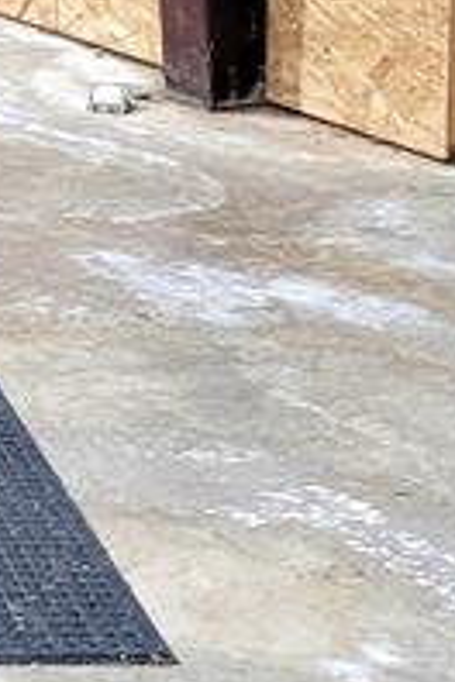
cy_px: -463
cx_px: -493
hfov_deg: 9.1
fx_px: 2654
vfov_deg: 13.4
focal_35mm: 140
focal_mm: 5.4
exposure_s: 1/40
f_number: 1.8
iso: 250
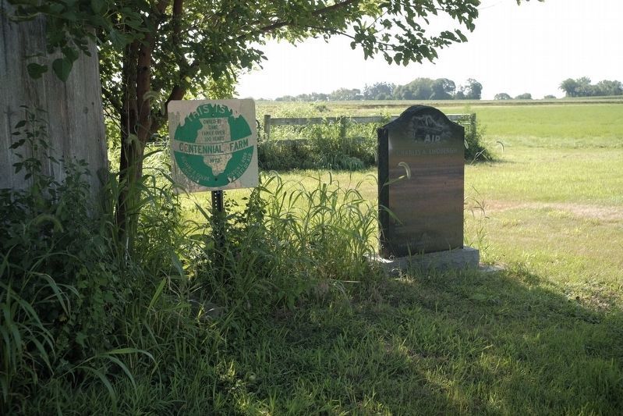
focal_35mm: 35
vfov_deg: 37.9
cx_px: 312
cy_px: 208
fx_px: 606
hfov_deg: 54.4
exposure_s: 1/200
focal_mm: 23
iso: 200
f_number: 4.5
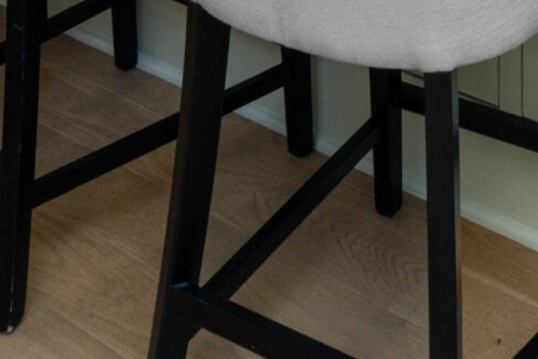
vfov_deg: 12.5
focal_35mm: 79
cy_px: -563
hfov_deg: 24.4
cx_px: 548
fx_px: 1181
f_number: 11
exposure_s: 1/4
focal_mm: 10
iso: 320
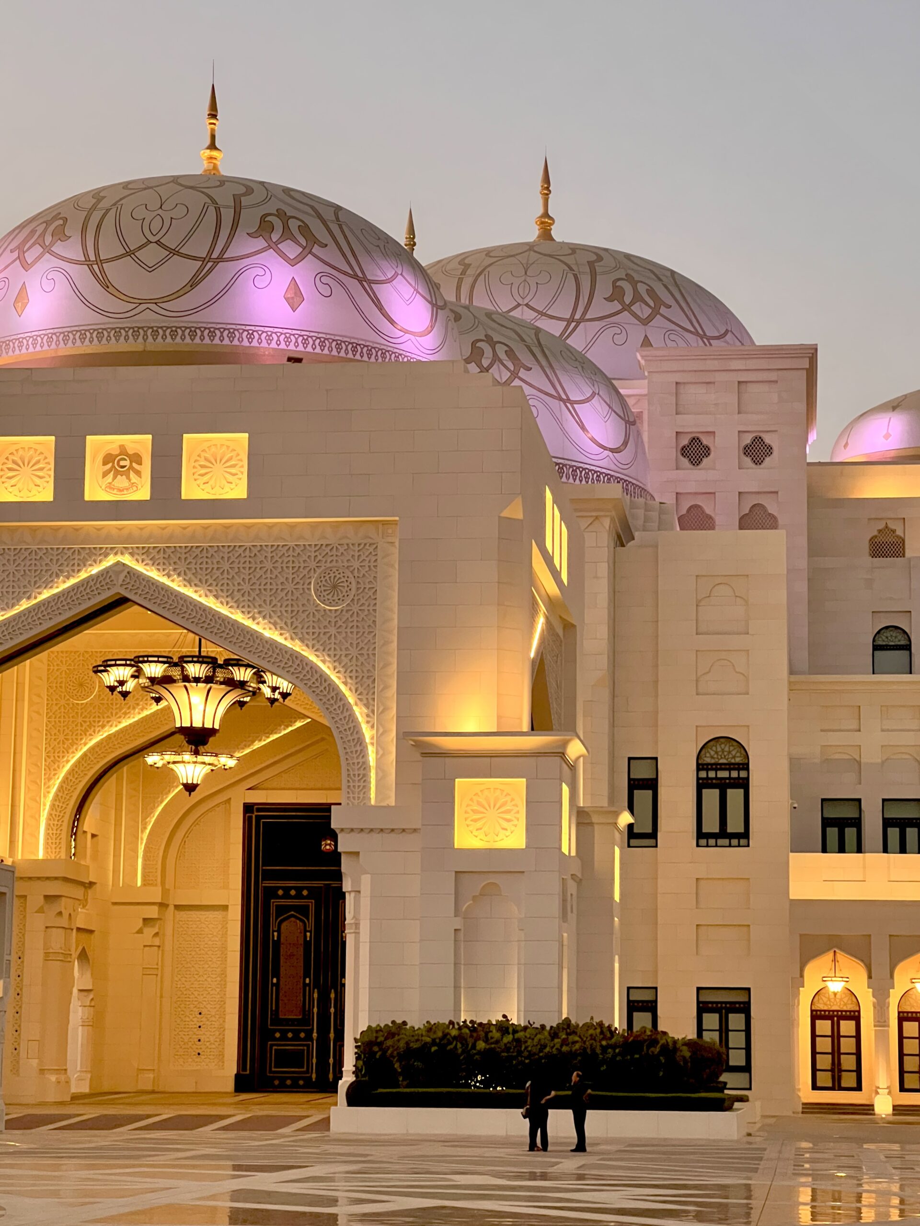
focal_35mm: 77
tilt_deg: +9.0
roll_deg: -1.4
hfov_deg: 19.1
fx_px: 2729
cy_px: 613
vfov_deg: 25.3
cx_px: 460
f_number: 2.8
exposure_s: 1/60
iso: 640
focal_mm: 9
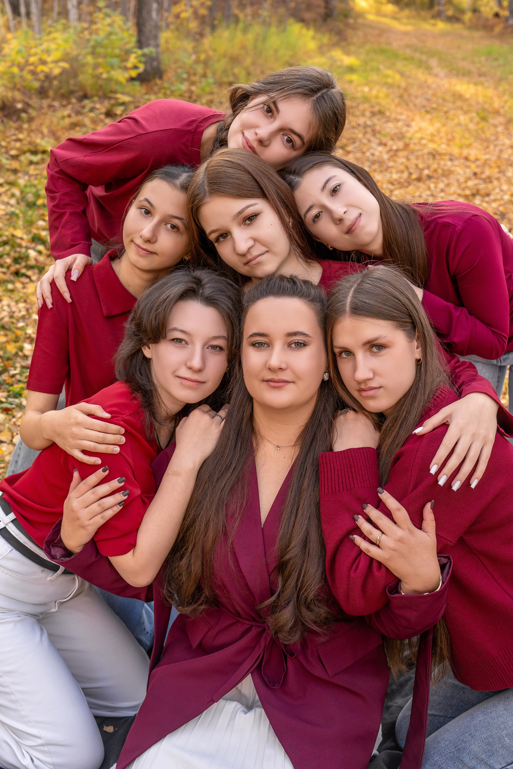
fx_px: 1026
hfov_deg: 28.1
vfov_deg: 41.1
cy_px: 384
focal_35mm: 48
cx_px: 256
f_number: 5.6
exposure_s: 1/160
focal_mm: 48
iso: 400
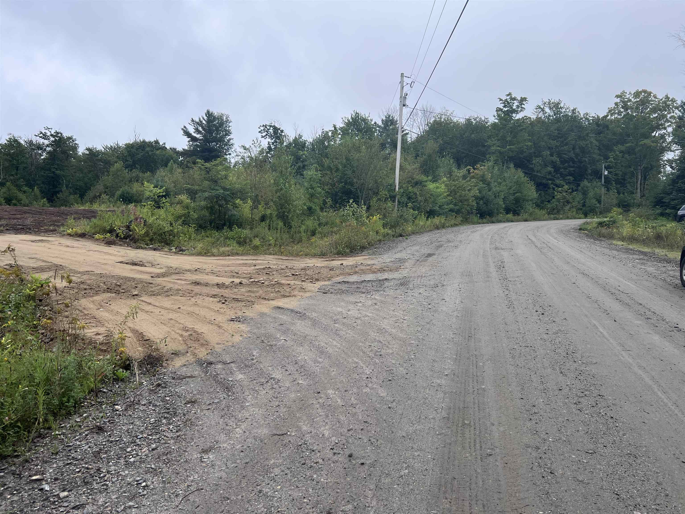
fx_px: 515
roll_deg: -0.8
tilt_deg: -0.7
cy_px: 257
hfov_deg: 67.3
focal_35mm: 26
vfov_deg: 53.1
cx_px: 342
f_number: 1.5
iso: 50
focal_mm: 5.7
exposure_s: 1/1377
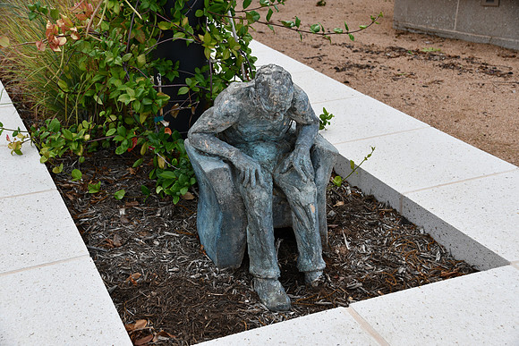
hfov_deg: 41.1
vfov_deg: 28.1
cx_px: 260
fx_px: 692
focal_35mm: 48
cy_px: 173
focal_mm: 32
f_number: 7.1
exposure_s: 1/250
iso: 200
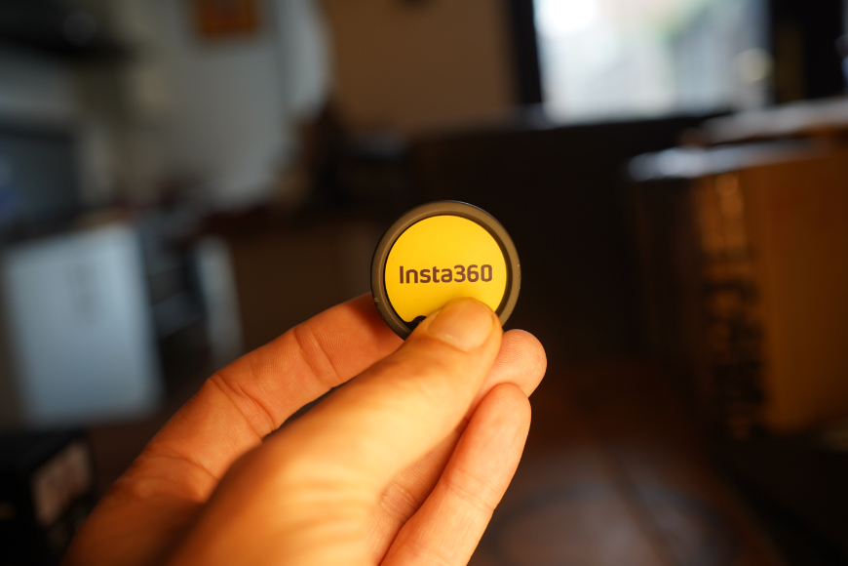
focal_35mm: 35
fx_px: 824
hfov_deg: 54.4
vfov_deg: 37.9
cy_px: 283
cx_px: 424
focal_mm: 35
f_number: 4
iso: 400
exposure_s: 1/60
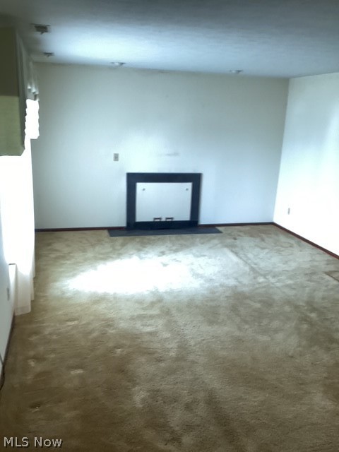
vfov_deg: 58.4
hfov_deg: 45.4
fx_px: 405
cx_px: 170
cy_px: 226
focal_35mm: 31
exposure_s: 1/30
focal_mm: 3.3
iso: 400
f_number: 2.4
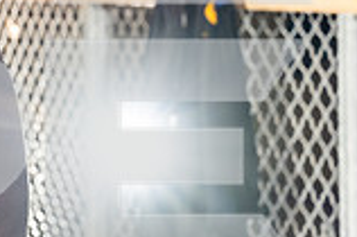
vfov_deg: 6.4
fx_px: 2110
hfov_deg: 9.3
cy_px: -114
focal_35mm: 213
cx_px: -262
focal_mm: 58
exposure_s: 1/250
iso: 200
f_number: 5.6
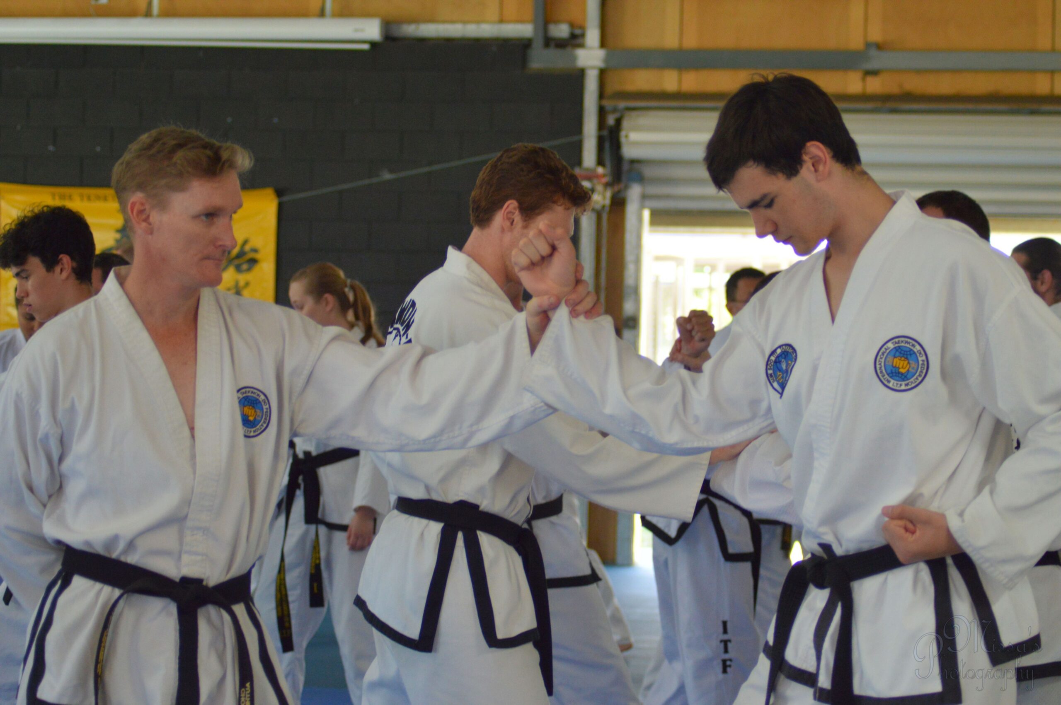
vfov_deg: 13.0
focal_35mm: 105
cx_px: 530
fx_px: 3092
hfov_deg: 19.5
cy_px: 352
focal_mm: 70
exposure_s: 1/125
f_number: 4
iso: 800
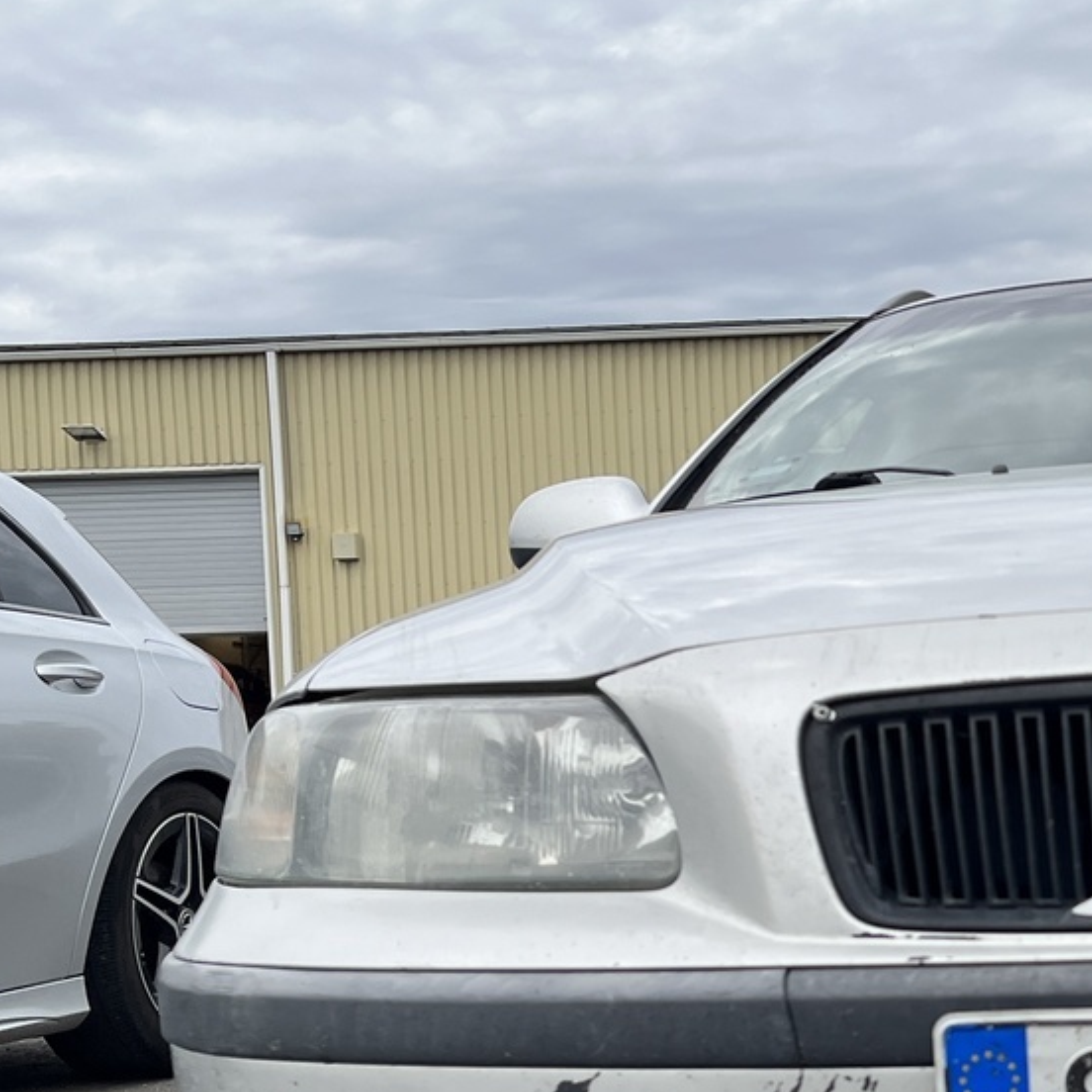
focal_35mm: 60
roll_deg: +2.5
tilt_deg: -3.2
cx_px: 1183
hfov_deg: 26.5
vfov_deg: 28.2
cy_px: 827
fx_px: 2141
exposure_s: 1/676
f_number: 1.6
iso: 50
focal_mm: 5.1
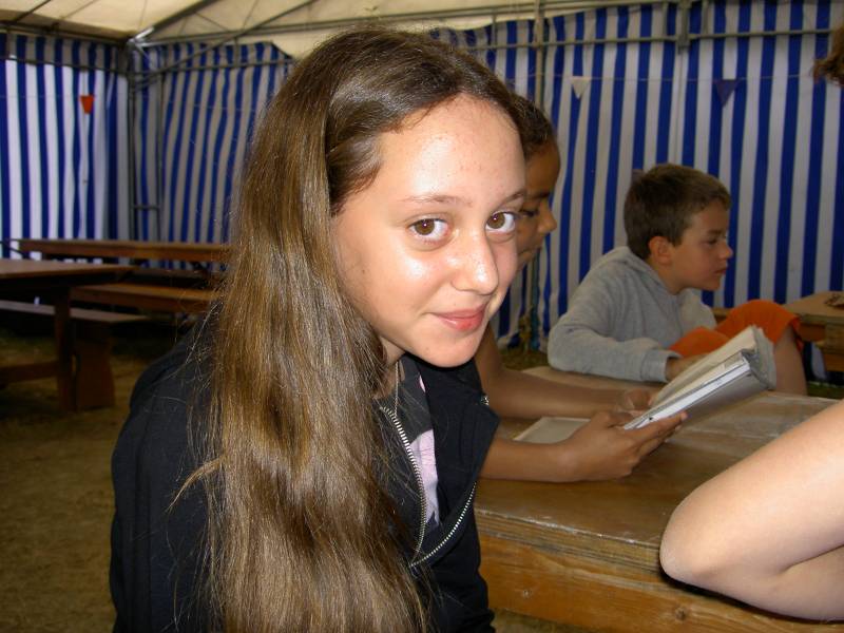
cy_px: 316
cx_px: 422
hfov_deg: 47.9
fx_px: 951
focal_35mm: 39
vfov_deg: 36.8
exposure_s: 1/60
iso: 100
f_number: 2.8
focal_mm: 8
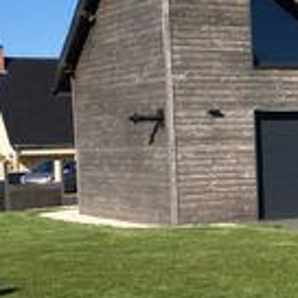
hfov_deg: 14.7
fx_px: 1101
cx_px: 388
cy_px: 226
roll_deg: +1.3
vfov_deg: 15.3
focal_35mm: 113
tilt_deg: -5.1
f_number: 2.2
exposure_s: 1/1672
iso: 25
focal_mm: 4.15
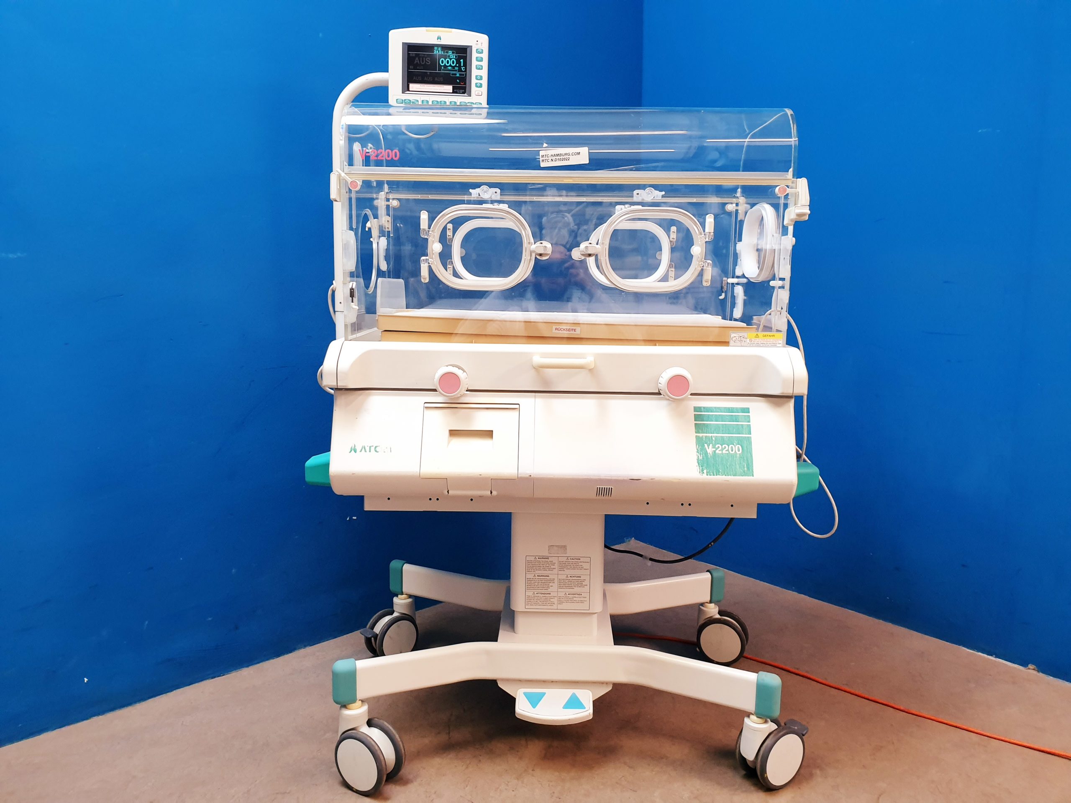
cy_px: 402
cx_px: 536
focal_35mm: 26
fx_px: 804
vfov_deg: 53.1
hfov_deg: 67.3
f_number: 2.4
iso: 200
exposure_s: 1/50
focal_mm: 4.3
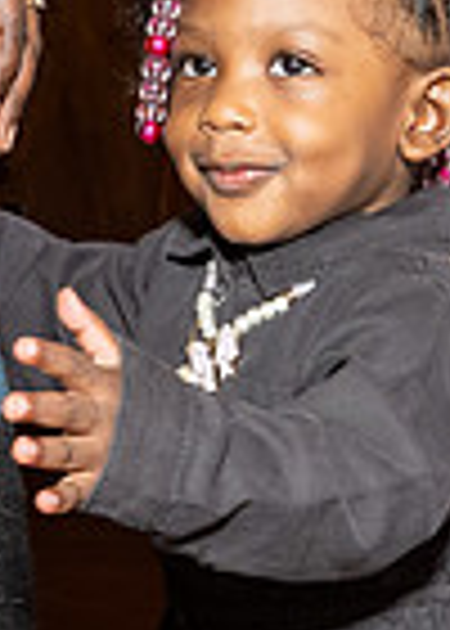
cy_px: 291
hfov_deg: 8.4
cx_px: 160
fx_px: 3078
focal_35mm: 172
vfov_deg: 11.7
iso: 640
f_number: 7.1
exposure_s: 1/200
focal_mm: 22
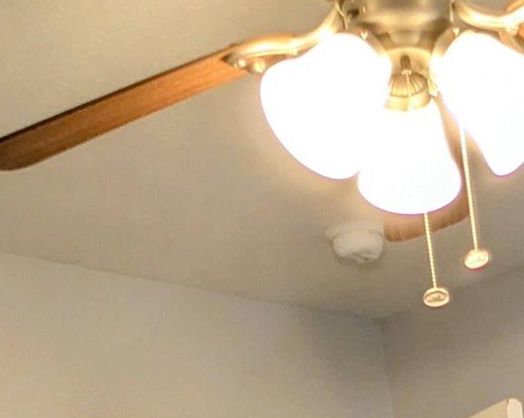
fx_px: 1054
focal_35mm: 68
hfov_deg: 25.5
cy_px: 913
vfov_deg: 15.8
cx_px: 605
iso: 45
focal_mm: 2.02
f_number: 1.7
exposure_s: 1/24
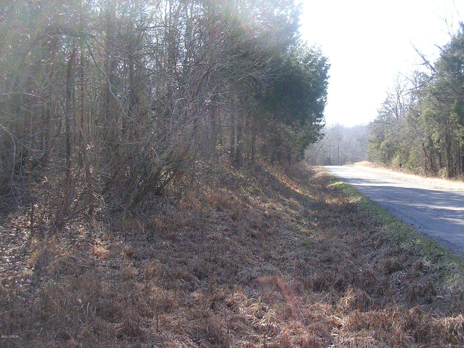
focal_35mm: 38
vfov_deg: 37.7
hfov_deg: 49.0
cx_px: 232
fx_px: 509
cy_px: 174
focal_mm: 5.8
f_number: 2.8
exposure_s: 1/165
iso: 50
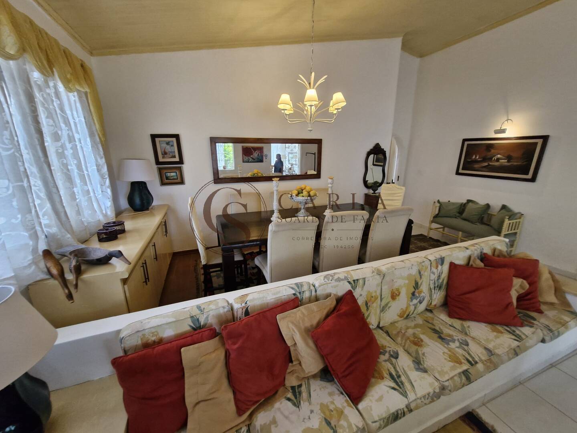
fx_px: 217
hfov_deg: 106.2
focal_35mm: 13
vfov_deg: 89.9
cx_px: 288
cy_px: 216
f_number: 2.2
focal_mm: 1.74
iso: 200
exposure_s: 1/60
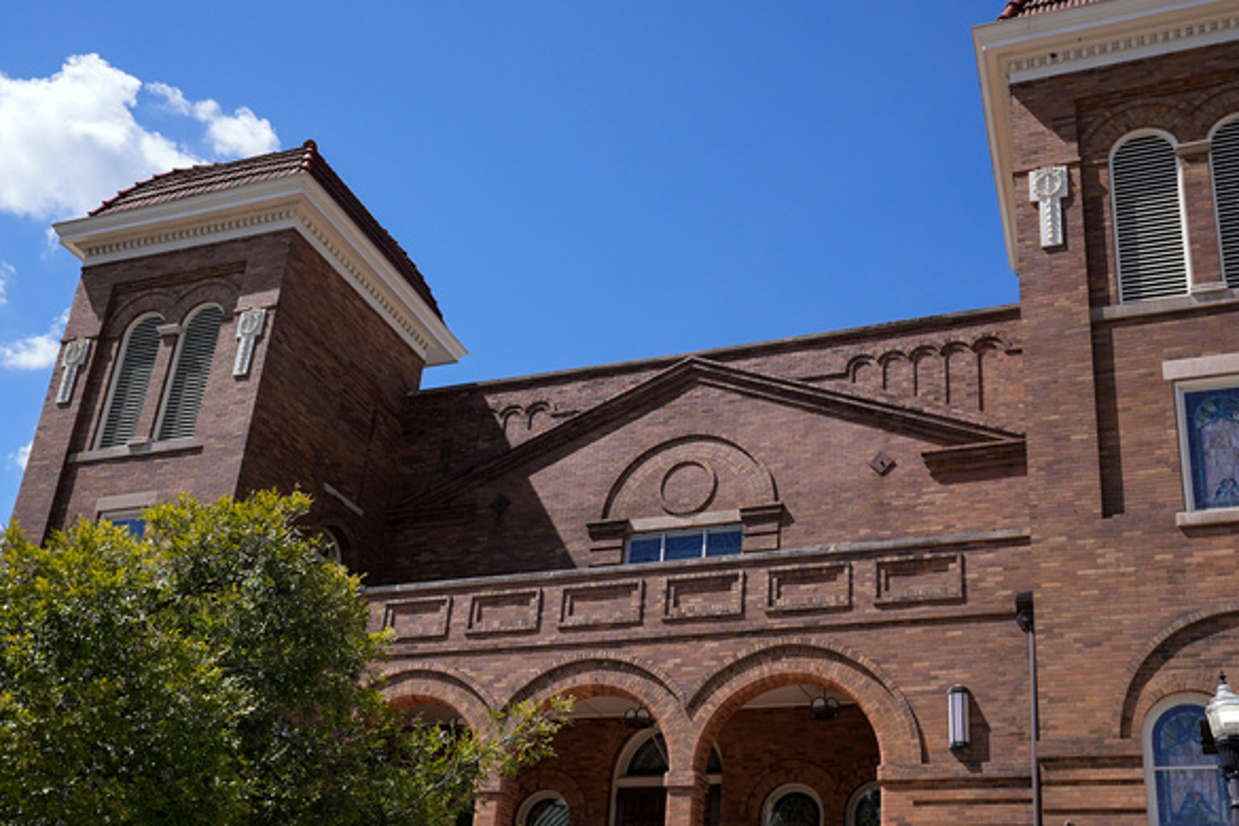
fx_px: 1204
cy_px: 618
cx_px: 739
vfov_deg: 37.0
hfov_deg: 54.1
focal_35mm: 35
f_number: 2
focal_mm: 20
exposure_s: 1/12800
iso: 250
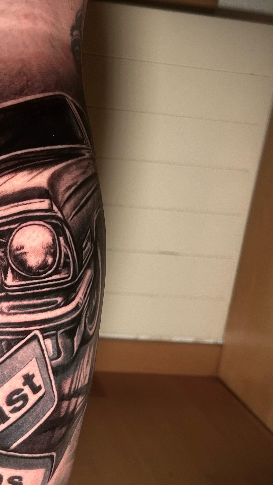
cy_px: 249
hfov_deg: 25.3
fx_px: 579
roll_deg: -6.3
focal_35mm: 45
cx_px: 4
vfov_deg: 45.5
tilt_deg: -14.2
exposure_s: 1/50
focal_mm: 5.7
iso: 320
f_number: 1.5
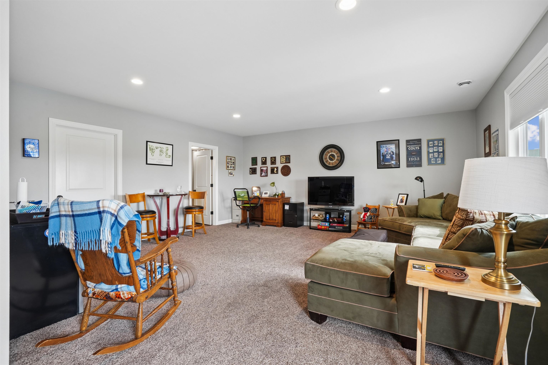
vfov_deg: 73.7
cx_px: 274
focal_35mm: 16
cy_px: 182
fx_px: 244
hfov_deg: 96.7
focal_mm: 16
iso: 800
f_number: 10
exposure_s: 1/20
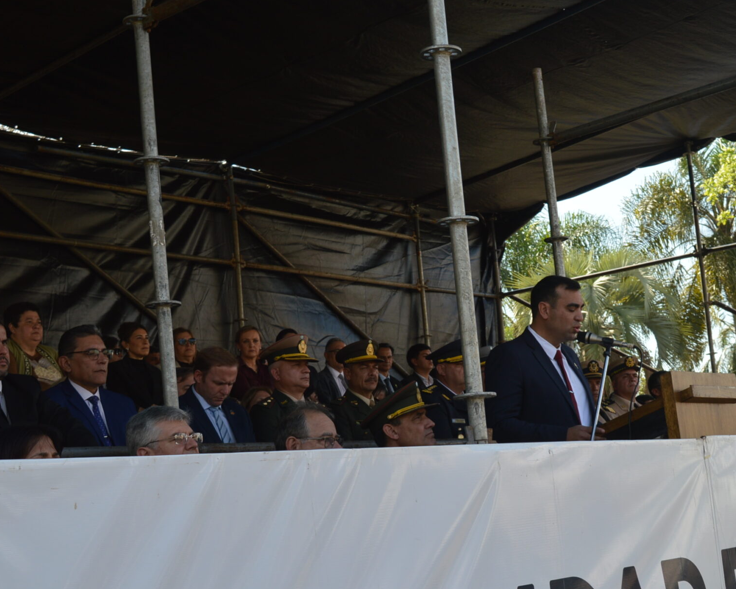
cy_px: 385
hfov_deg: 30.2
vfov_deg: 24.5
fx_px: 1351
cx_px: 510
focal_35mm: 62
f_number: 6.3
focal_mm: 26
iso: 100
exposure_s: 1/160
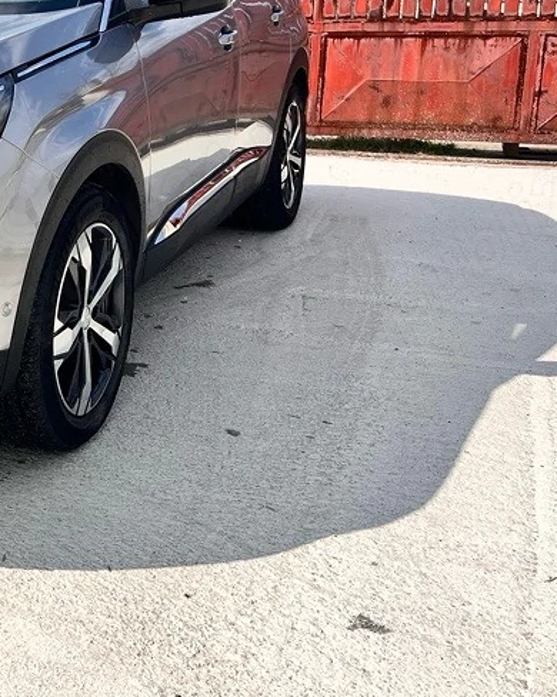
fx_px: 1072
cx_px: -110
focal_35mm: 52
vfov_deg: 35.6
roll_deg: +0.0
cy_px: 224
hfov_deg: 26.0
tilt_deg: -10.2
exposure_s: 1/2457
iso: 50
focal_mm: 5.7
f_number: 1.5
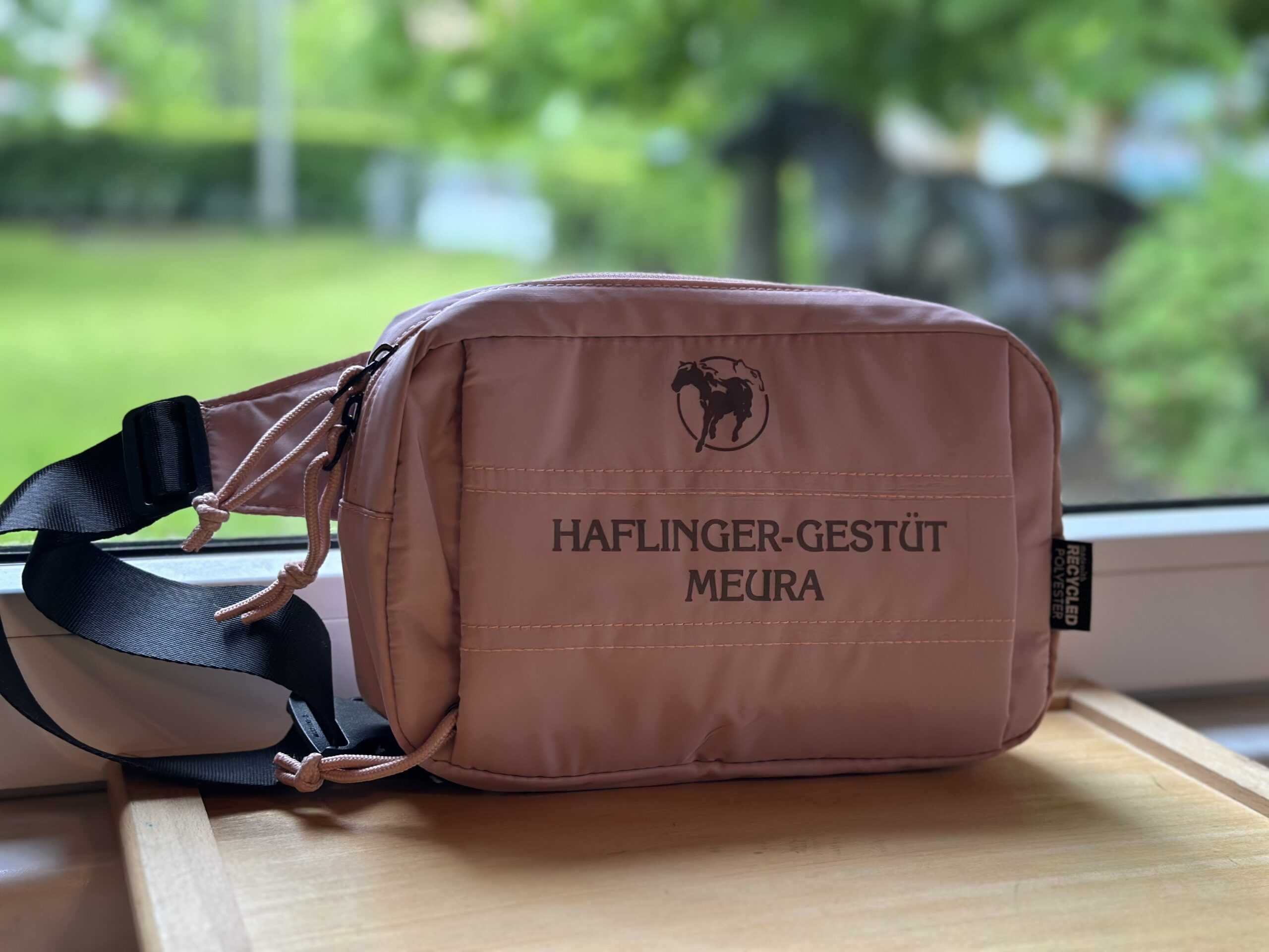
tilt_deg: -8.2
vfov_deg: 30.3
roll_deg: -1.1
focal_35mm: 48
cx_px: 634
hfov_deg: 39.7
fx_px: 1760
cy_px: 476
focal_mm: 6.86
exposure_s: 1/60
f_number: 1.78
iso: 125
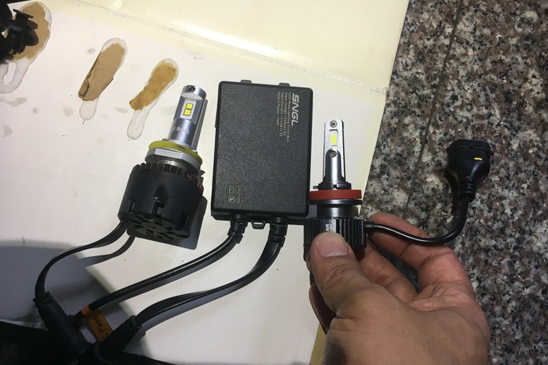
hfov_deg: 60.3
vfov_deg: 42.3
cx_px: 269
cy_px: 204
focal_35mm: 31
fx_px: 472
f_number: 2.2
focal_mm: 4.15
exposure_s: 1/30
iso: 50
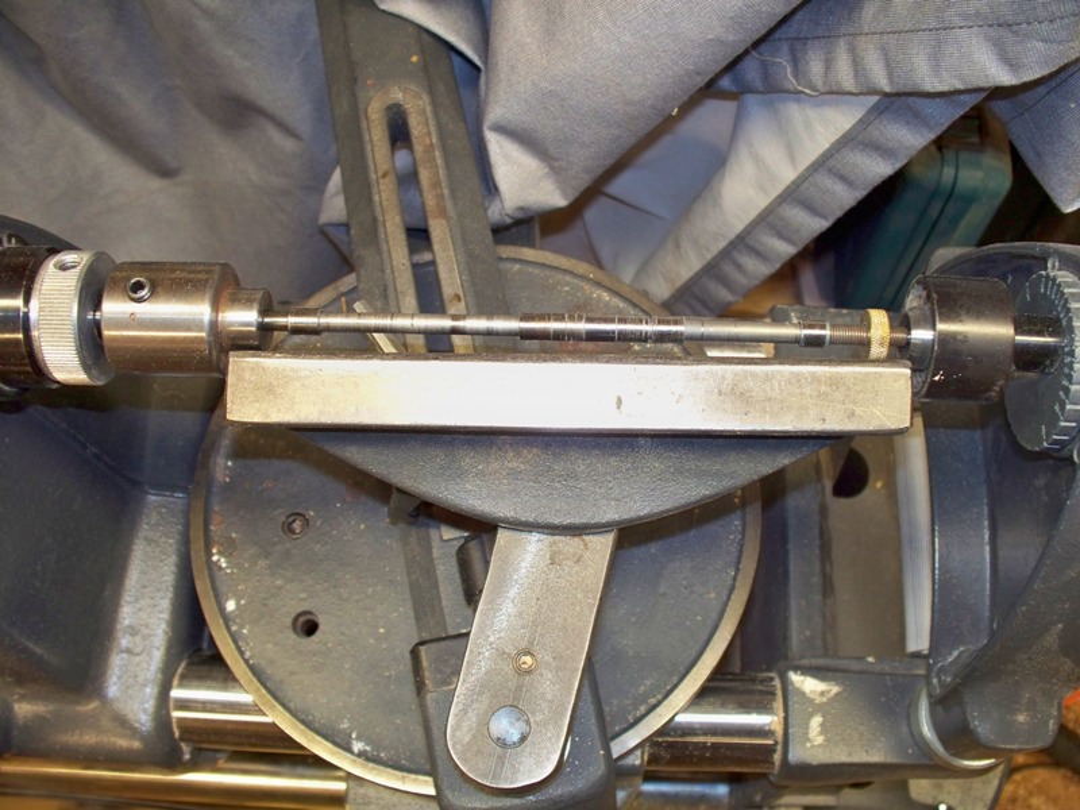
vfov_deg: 40.7
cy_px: 405
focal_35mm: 35
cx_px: 540
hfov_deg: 52.6
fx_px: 1092
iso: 200
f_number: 2.8
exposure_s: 1/30
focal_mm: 7.54
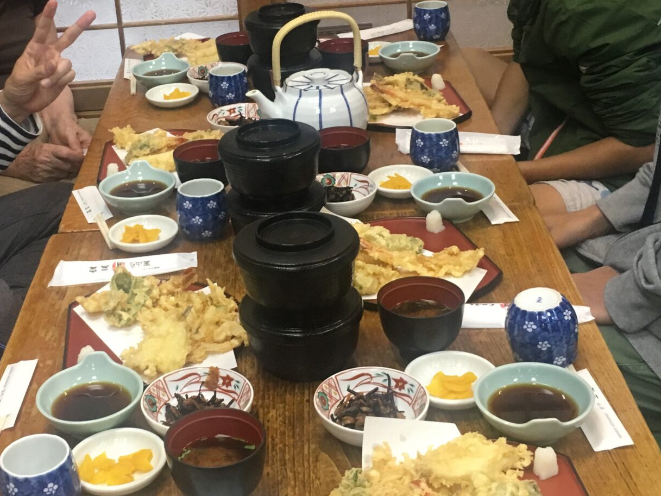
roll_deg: +4.3
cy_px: 156
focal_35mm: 61
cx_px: 212
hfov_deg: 31.4
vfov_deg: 23.9
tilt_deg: -21.2
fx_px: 1165
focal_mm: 4.15
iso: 125
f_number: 2.2
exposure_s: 1/30
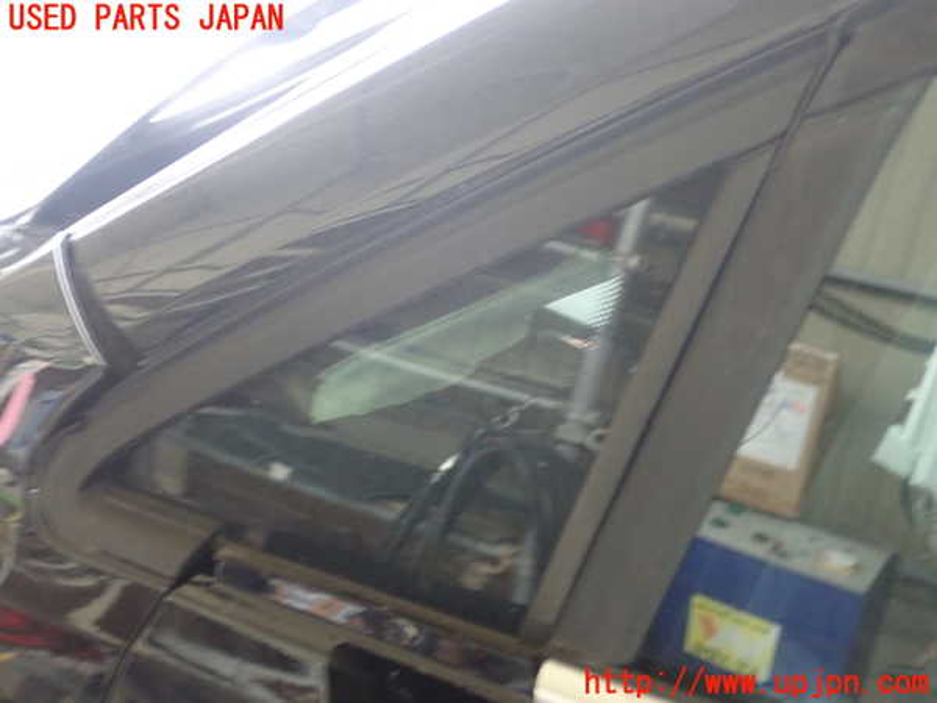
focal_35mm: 40
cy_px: 352
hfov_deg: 46.8
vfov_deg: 36.0
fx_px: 1083
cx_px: 468
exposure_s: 1/20
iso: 800
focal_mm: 7.34
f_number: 2.8
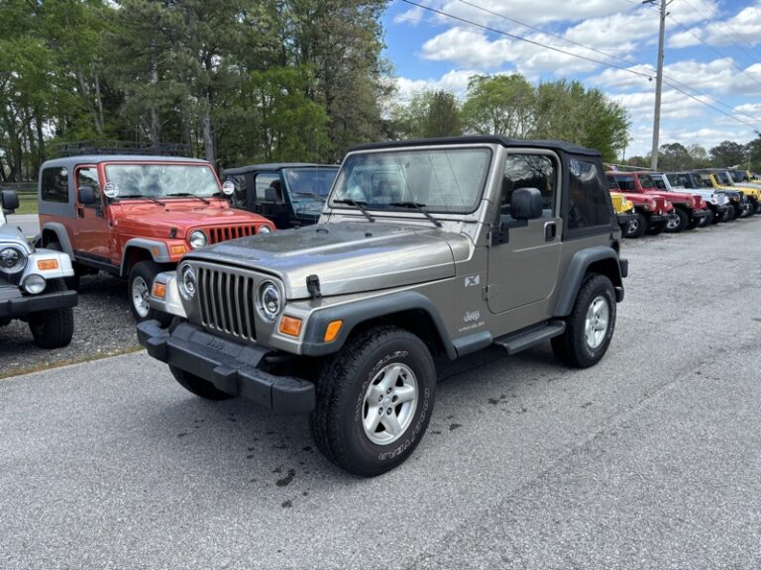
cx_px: 380
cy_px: 285
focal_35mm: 26
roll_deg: -0.1
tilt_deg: -11.4
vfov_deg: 53.1
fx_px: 572
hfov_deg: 67.3
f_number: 1.6
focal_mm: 5.96
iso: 50
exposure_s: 1/910
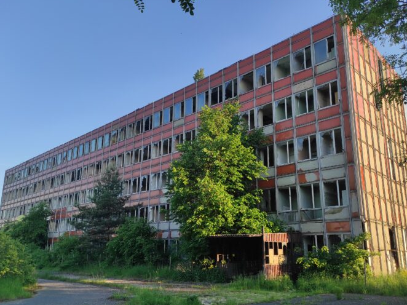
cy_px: 170
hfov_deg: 61.7
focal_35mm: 29
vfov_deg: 48.1
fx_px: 341
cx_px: 202
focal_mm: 5.43
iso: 100
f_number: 1.89
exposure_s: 1/958
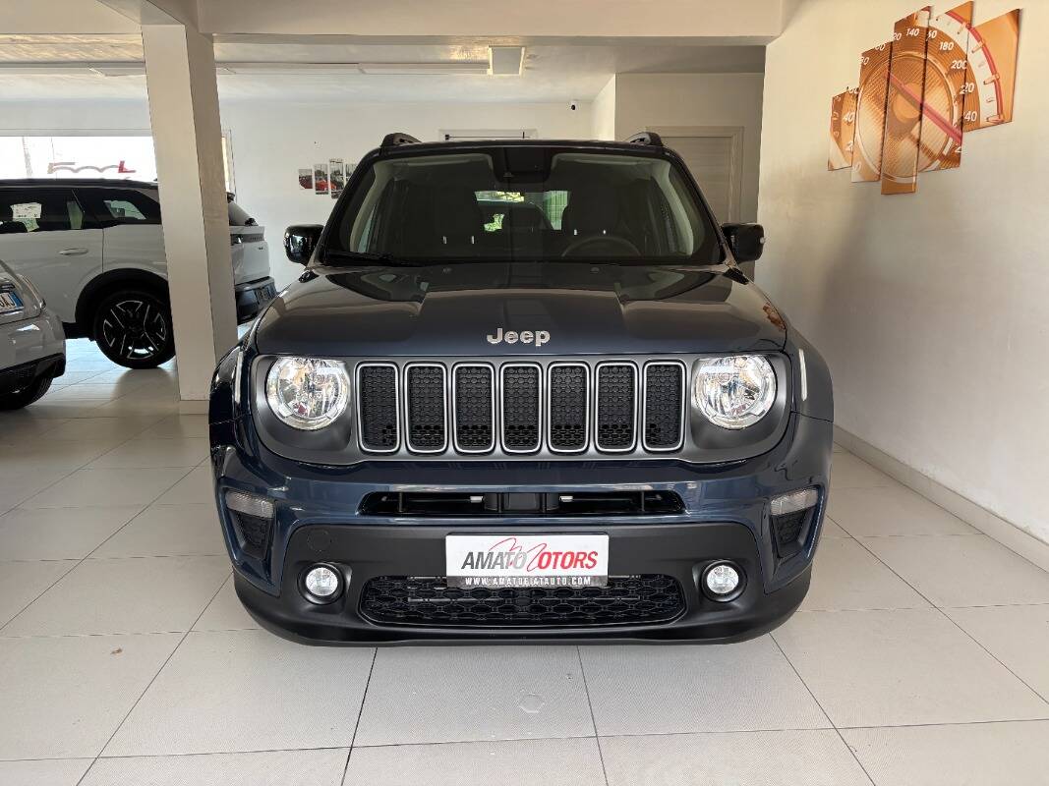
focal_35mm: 26
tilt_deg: -11.7
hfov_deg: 67.3
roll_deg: +0.4
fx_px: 788
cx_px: 524
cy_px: 393
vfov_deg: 53.1
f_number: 1.6
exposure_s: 1/121
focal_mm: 5.96
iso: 125
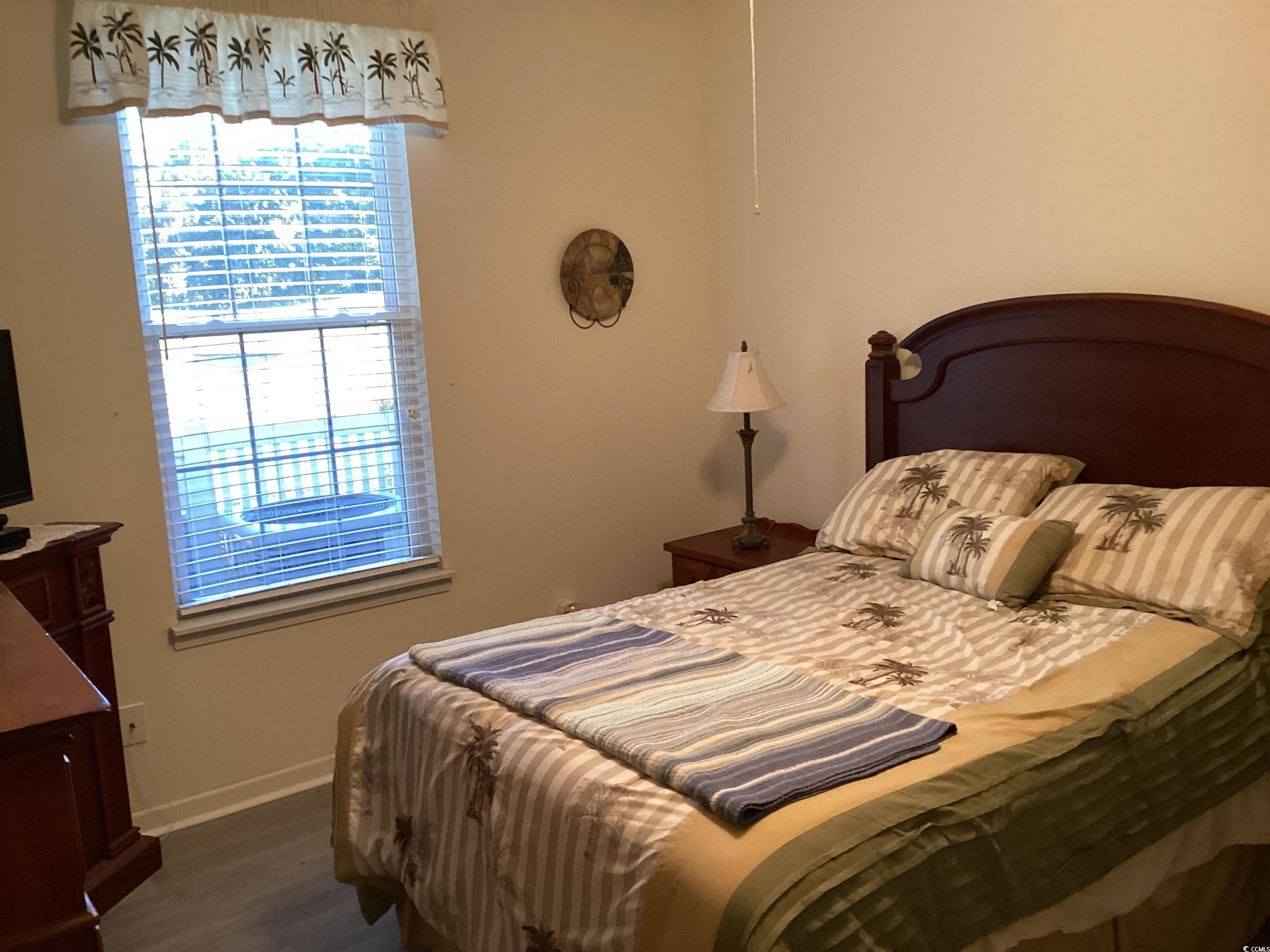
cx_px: 635
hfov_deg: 58.4
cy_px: 476
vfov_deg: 45.4
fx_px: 1137
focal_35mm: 31
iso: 200
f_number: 2.4
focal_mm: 3.3
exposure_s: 1/60
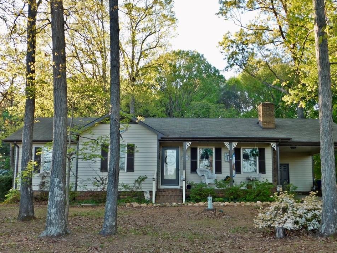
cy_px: 128
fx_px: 380
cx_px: 181
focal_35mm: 39
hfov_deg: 47.8
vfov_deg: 36.8
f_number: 3.5
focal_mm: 6.3
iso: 125
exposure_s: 1/80
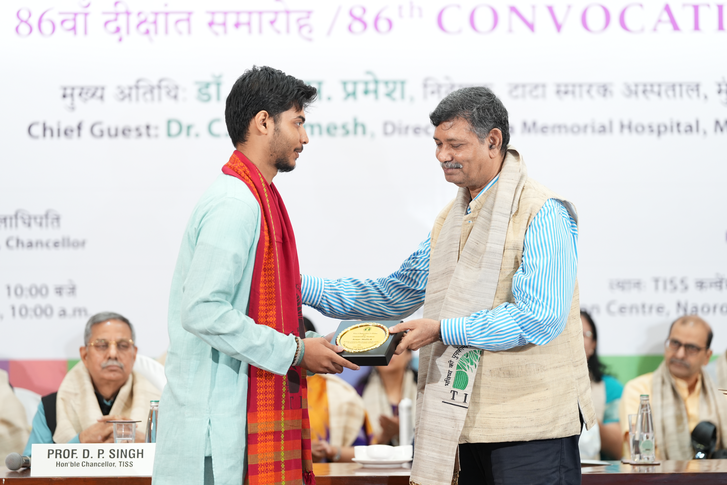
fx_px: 2787
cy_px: 242
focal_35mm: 138
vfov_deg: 9.9
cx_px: 364
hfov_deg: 14.9
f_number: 3.2
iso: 1000
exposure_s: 1/125
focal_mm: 138
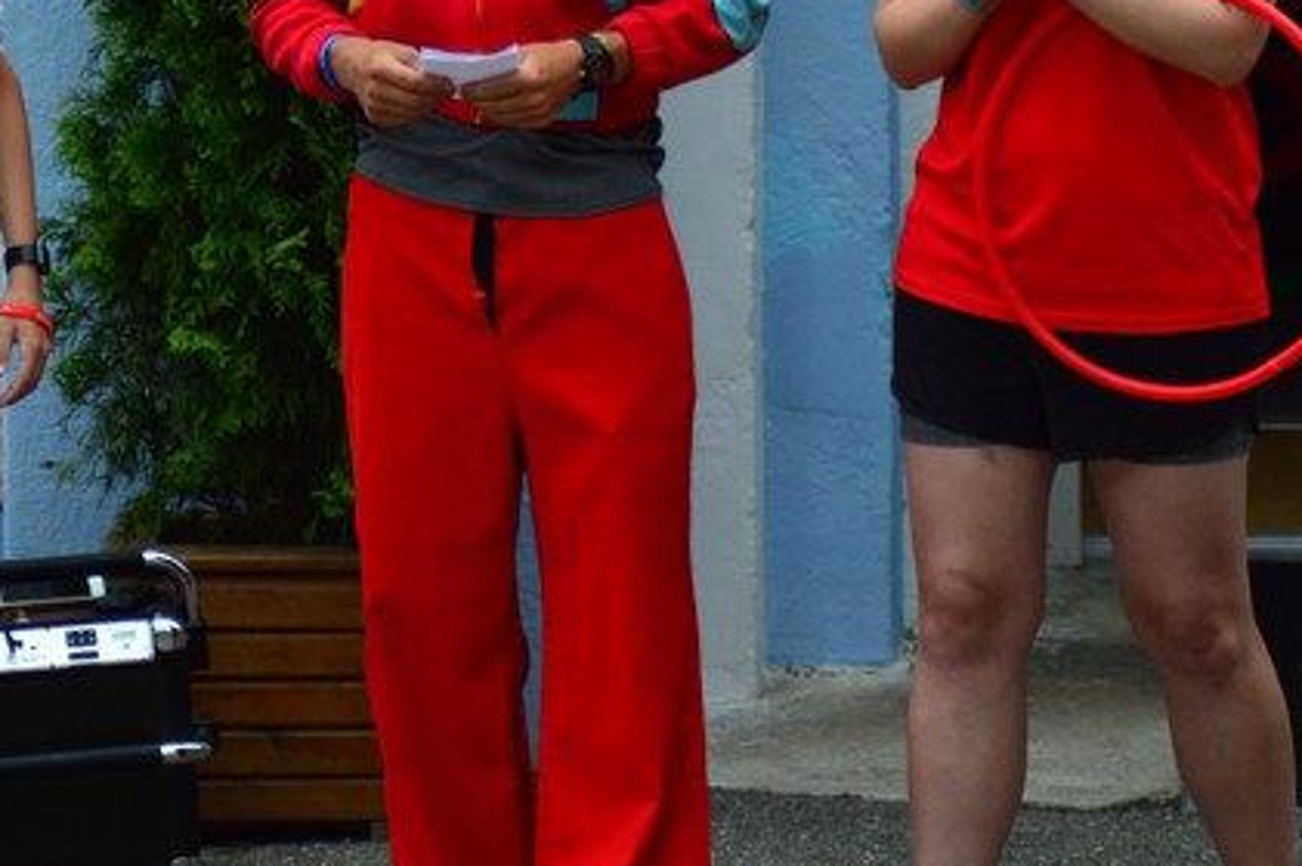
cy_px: -63
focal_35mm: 383
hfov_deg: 5.4
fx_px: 13848
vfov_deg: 3.6
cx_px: 683
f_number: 4
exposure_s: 1/2500
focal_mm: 105
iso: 400
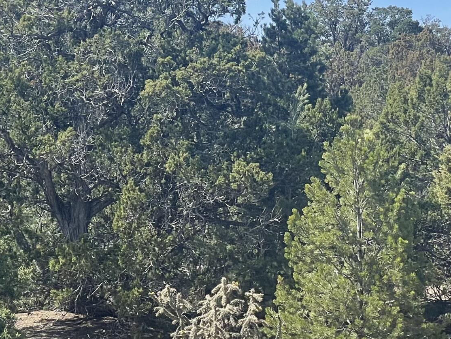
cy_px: 158
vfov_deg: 10.6
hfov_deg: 14.1
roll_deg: +1.4
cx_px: 201
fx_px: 1824
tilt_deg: +4.3
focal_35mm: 140
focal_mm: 6
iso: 25
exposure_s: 1/1020
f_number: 2
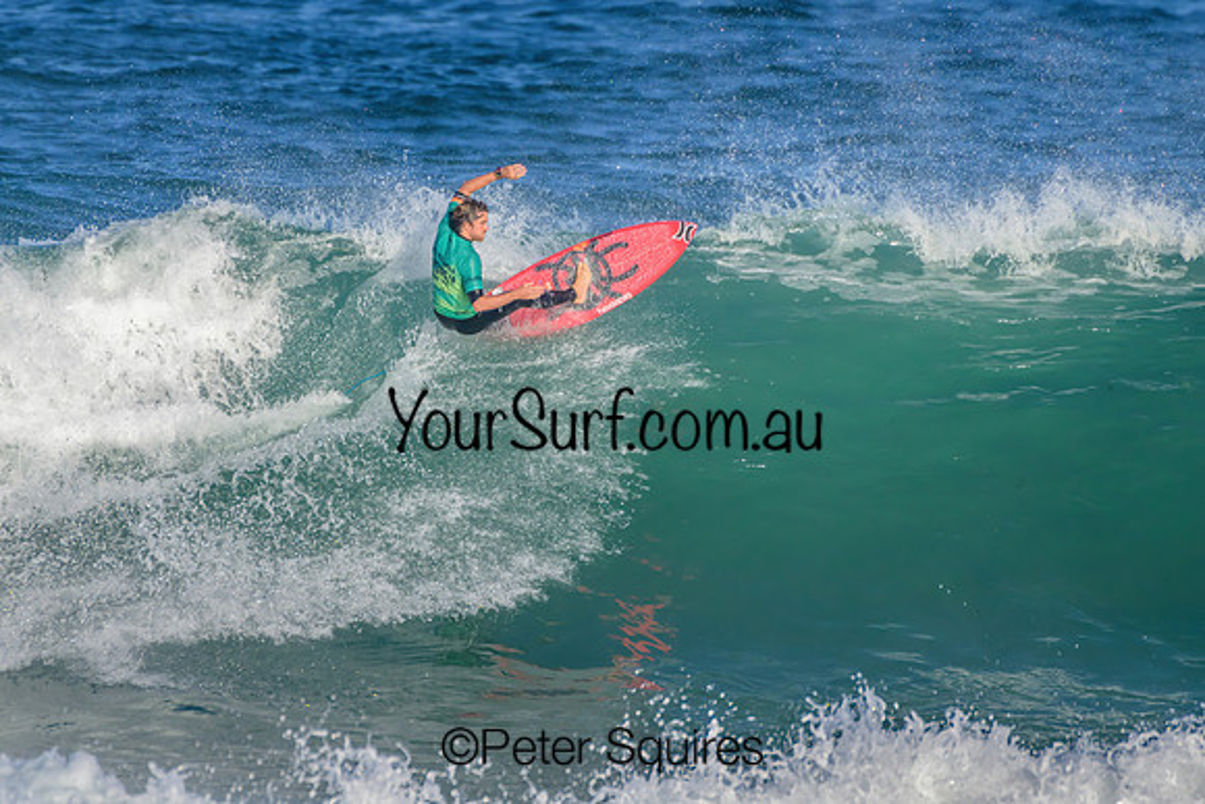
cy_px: 402
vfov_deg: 1.4
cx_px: 602
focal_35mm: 1000
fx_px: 33478
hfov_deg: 2.1
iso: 1600
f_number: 11
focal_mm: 1000
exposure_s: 1/3200
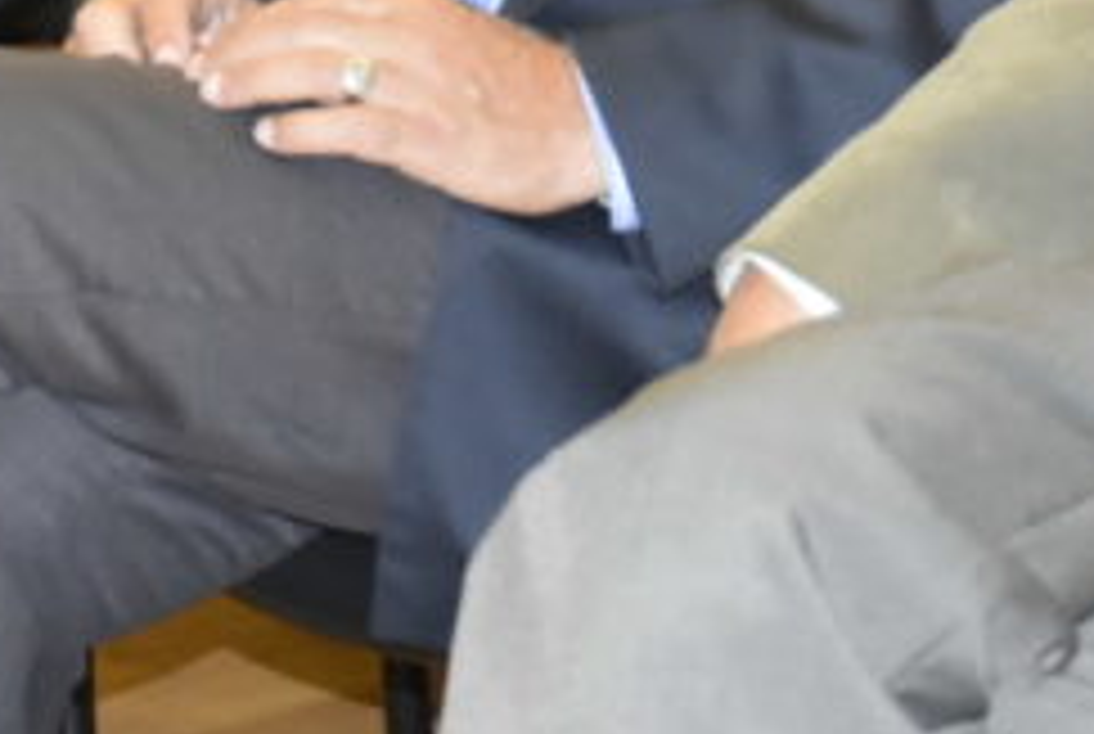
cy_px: -383
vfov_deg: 6.7
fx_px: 6150
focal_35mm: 202
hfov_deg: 10.1
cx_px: 293
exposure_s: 1/60
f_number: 5.6
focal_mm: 32
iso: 1600
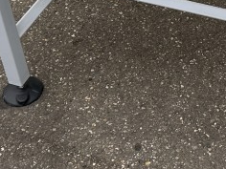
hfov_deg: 18.2
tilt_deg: -33.1
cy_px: -66
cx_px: 245
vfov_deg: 13.6
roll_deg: +0.4
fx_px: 679
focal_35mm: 104
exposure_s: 1/212
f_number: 1.78
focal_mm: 6.86
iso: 64
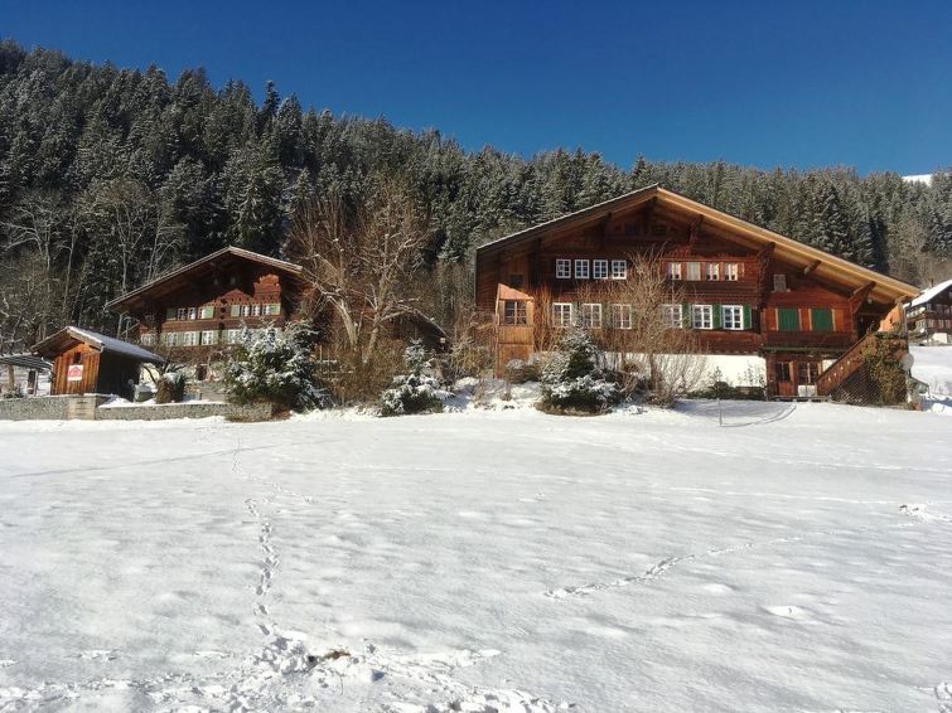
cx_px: 476
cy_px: 356
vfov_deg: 48.2
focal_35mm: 29
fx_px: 797
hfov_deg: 61.7
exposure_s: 1/2331
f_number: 2.2
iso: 25
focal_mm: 4.15
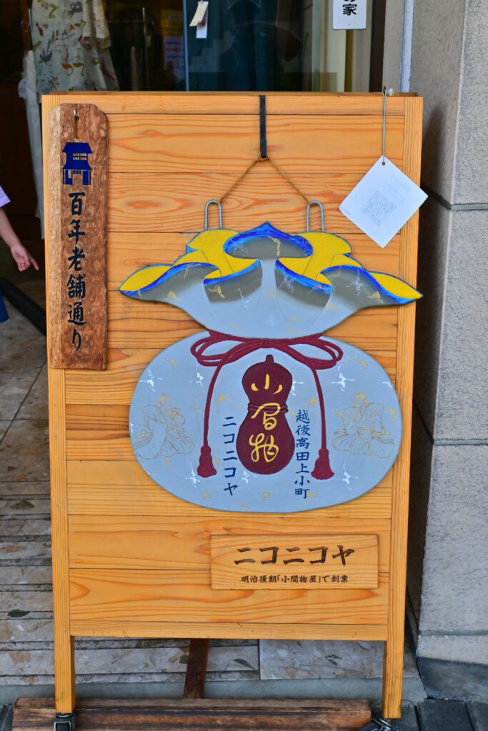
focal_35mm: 39
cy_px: 366
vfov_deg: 49.5
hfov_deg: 34.2
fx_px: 793
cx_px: 244
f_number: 8
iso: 250
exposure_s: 1/250
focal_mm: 26
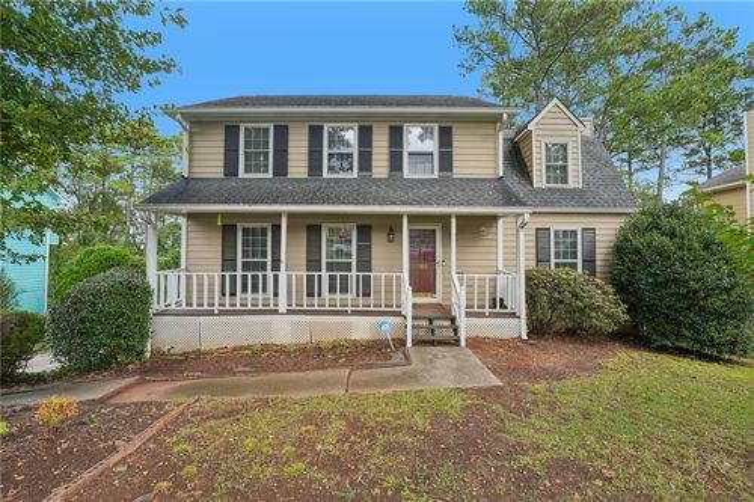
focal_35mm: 14
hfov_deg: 104.3
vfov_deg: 81.2
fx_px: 293
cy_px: 251
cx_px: 377
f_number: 8
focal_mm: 14
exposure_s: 1/80
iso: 100
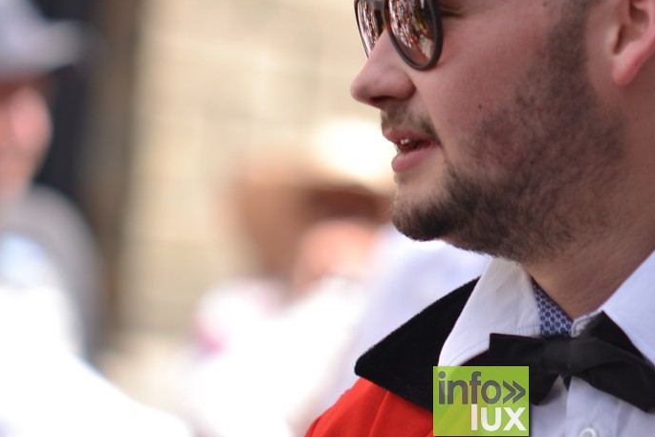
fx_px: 5509
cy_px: 117
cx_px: 481
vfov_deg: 4.5
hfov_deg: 6.8
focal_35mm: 303
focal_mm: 135
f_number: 3.2
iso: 100
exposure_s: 1/400
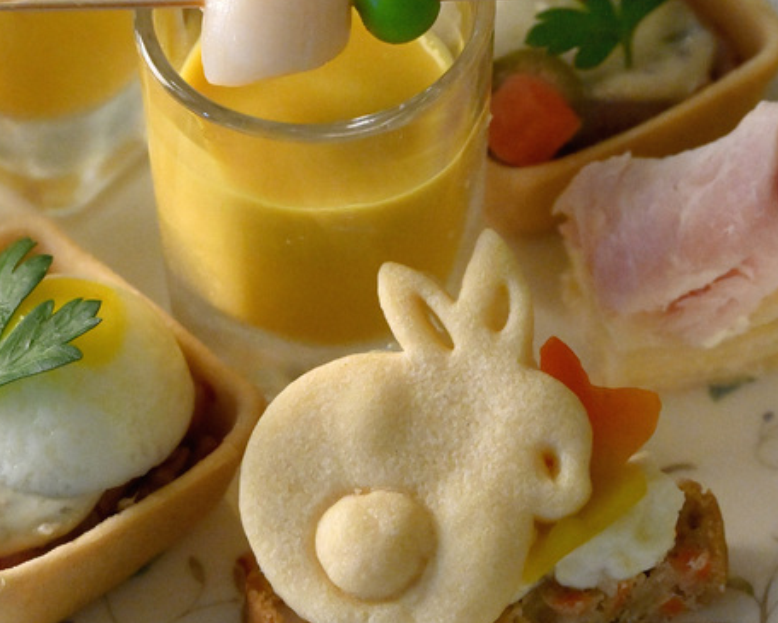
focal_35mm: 213
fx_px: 4906
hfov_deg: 9.1
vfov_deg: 7.3
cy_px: 271
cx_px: 229
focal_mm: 69
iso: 3200
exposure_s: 1/60
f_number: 7.1
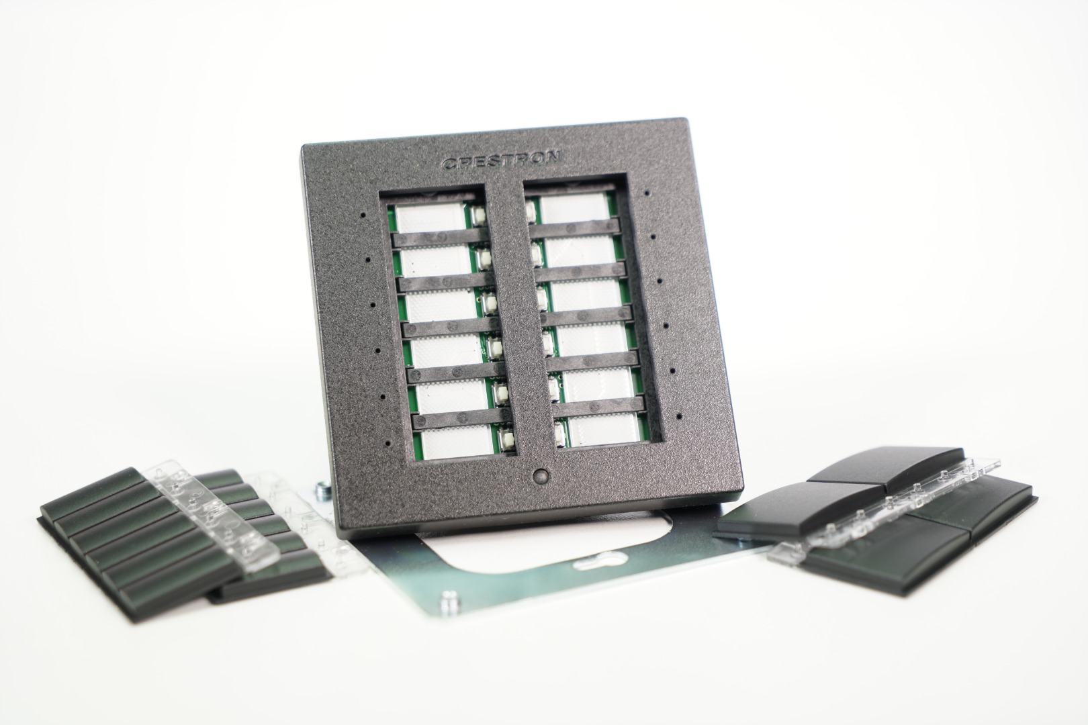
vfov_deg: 19.5
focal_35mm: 70
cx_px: 544
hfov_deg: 28.8
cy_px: 362
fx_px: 2115
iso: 100
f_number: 4
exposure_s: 1/20
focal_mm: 70
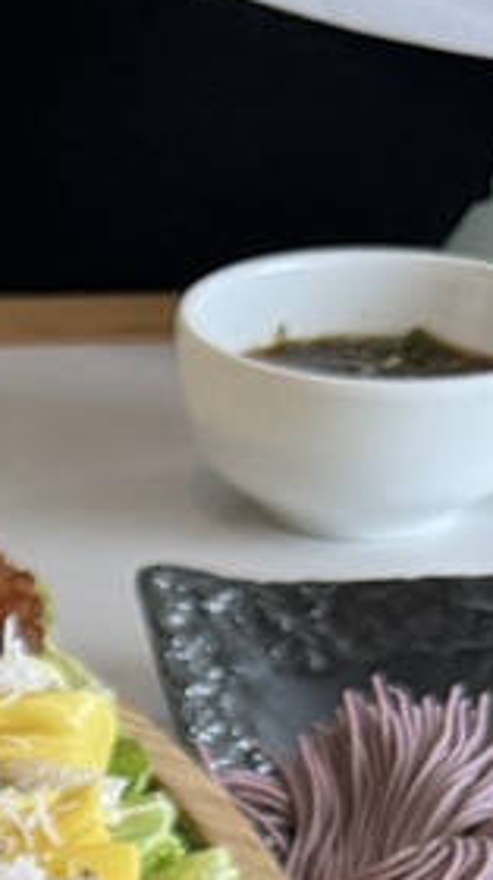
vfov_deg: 10.5
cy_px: 1835
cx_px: -1397
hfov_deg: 5.7
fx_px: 4356
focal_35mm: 187
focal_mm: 6.76
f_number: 1.78
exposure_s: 1/232
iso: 64
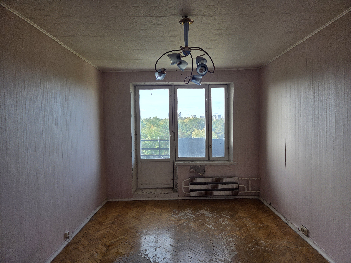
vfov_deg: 58.9
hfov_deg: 73.9
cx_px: 176
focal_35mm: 23
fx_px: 233
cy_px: 132
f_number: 1.8
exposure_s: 1/180
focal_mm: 5.4
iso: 25
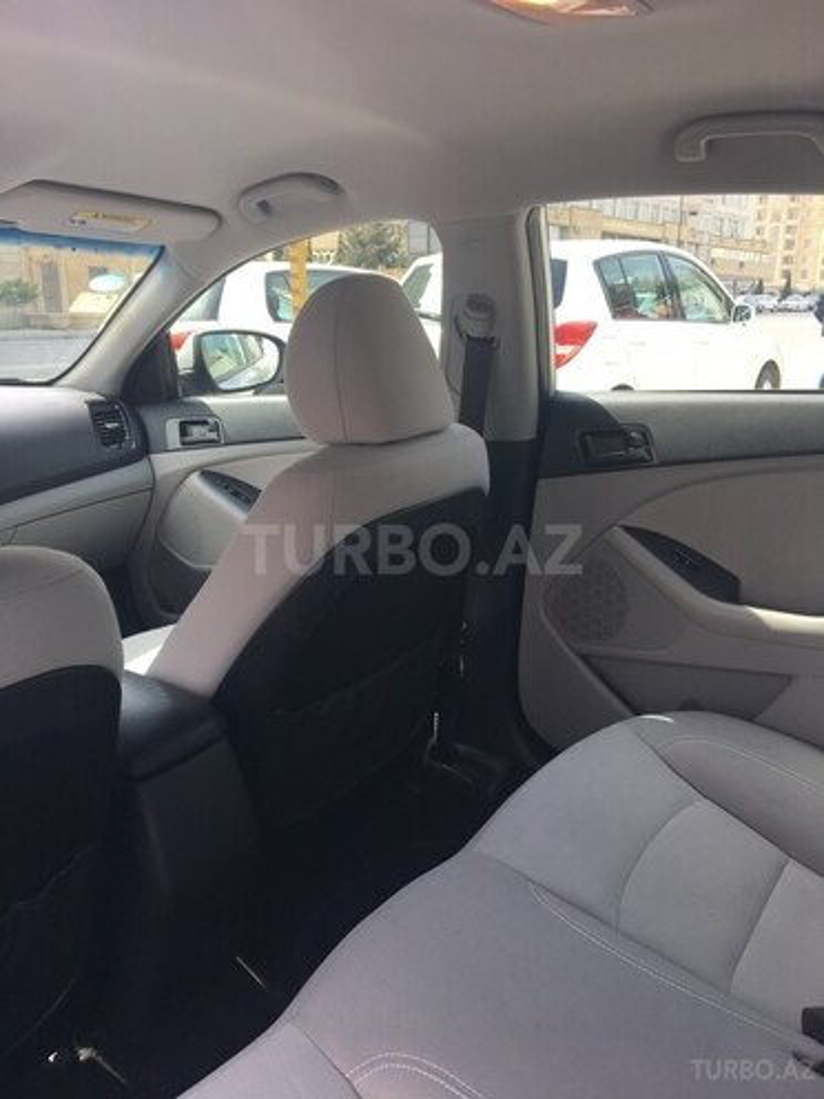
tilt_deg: -14.6
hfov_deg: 48.2
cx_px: 412
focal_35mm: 29
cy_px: 550
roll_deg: -0.9
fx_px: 920
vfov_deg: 61.7
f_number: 2.2
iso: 25
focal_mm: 4.15
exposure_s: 1/241
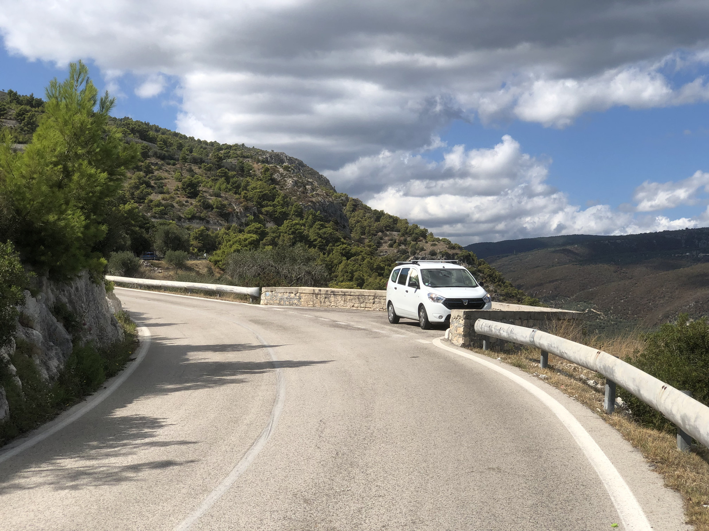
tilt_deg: +2.3
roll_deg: -0.1
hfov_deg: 36.8
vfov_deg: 28.0
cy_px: 266
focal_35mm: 52
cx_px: 354
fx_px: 1065
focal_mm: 6
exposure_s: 1/1779
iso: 16
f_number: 2.4
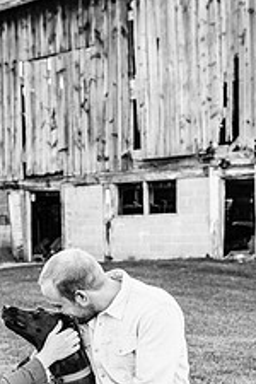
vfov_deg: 28.1
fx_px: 747
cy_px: 319
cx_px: 53
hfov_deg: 19.3
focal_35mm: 70
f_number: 3.2
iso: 200
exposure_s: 1/640
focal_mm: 35
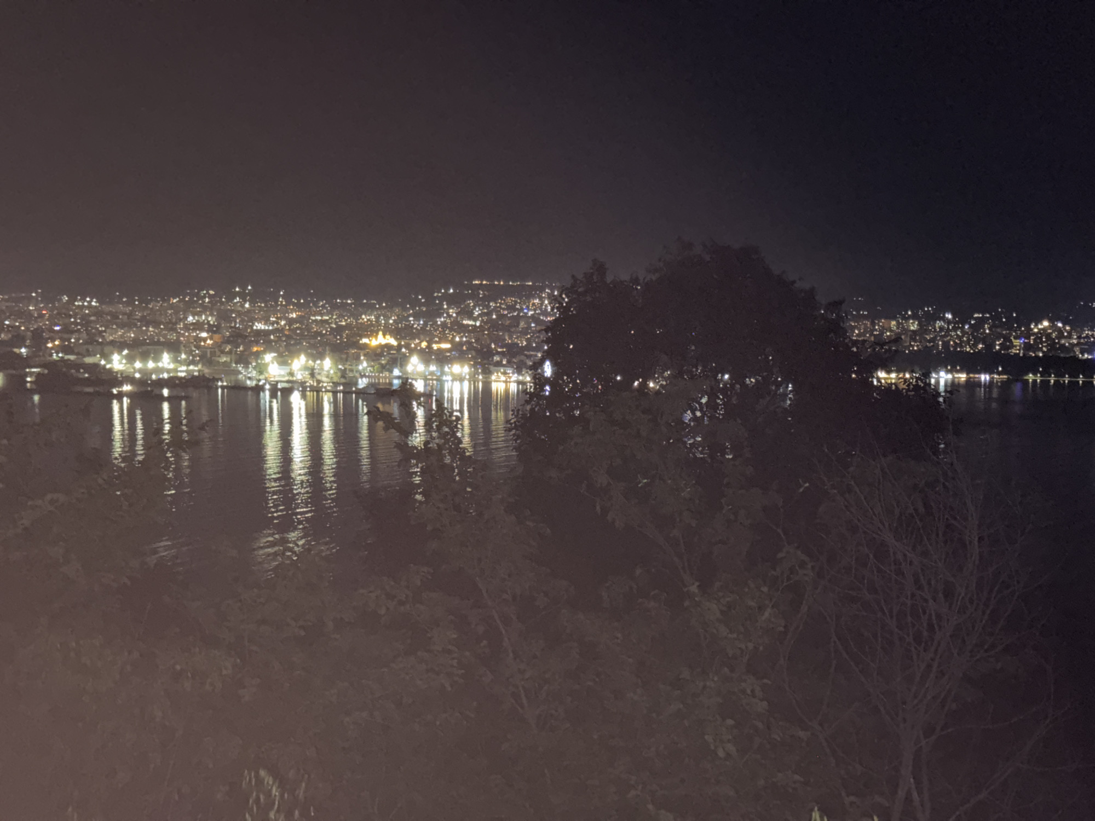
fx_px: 1518
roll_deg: -1.5
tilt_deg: -3.7
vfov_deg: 30.3
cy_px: 410
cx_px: 548
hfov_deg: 39.7
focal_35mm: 48
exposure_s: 1/4
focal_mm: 6.76
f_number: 1.78
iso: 800
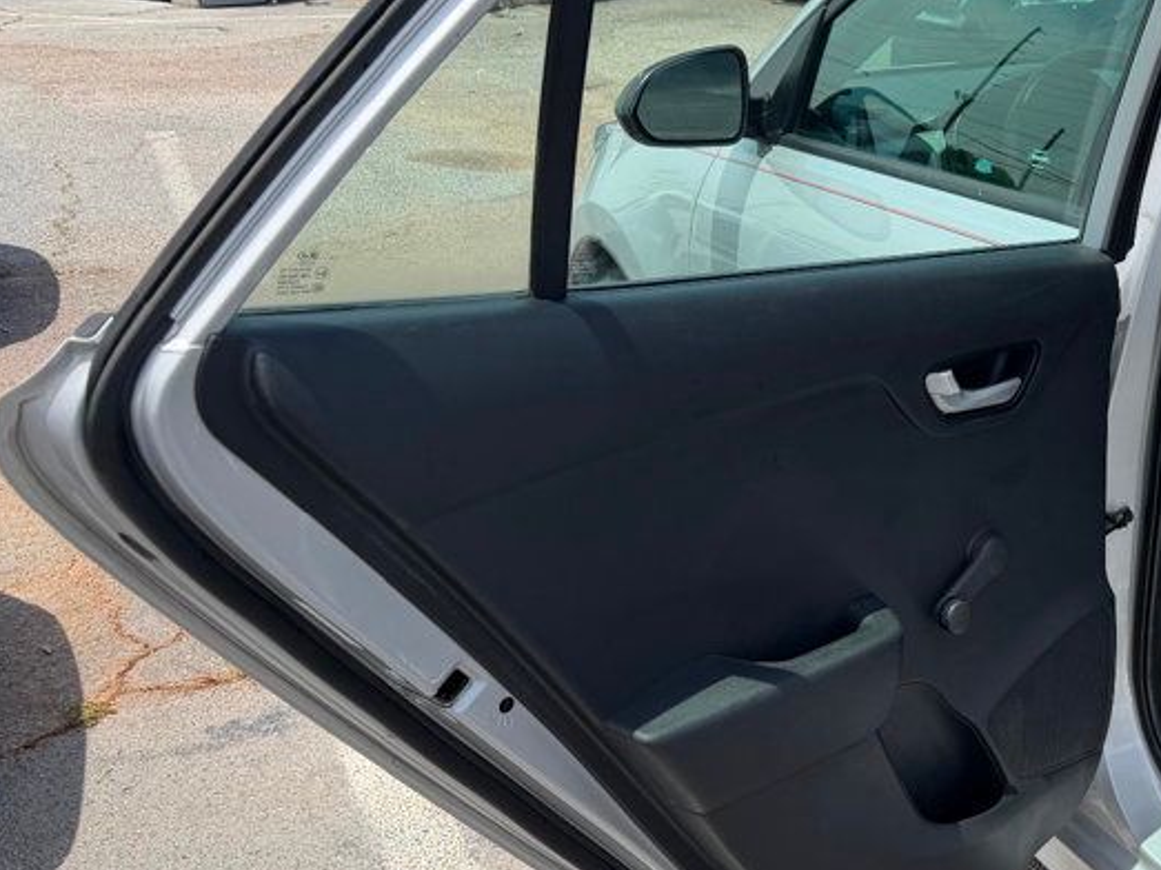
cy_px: 550
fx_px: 1576
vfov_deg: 30.7
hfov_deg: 37.0
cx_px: 1114
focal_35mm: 47
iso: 80
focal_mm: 6.76
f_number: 1.78
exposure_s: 1/2445
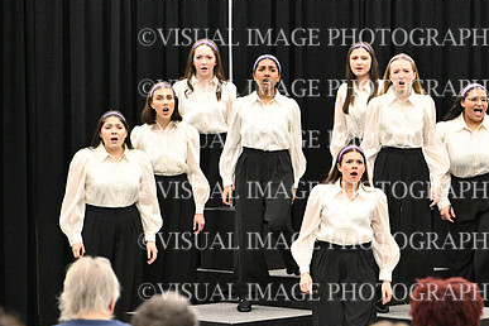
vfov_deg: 9.7
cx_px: 321
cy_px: 215
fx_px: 1915
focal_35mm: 141
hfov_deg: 14.5
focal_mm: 94
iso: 6400
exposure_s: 1/640
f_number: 2.7
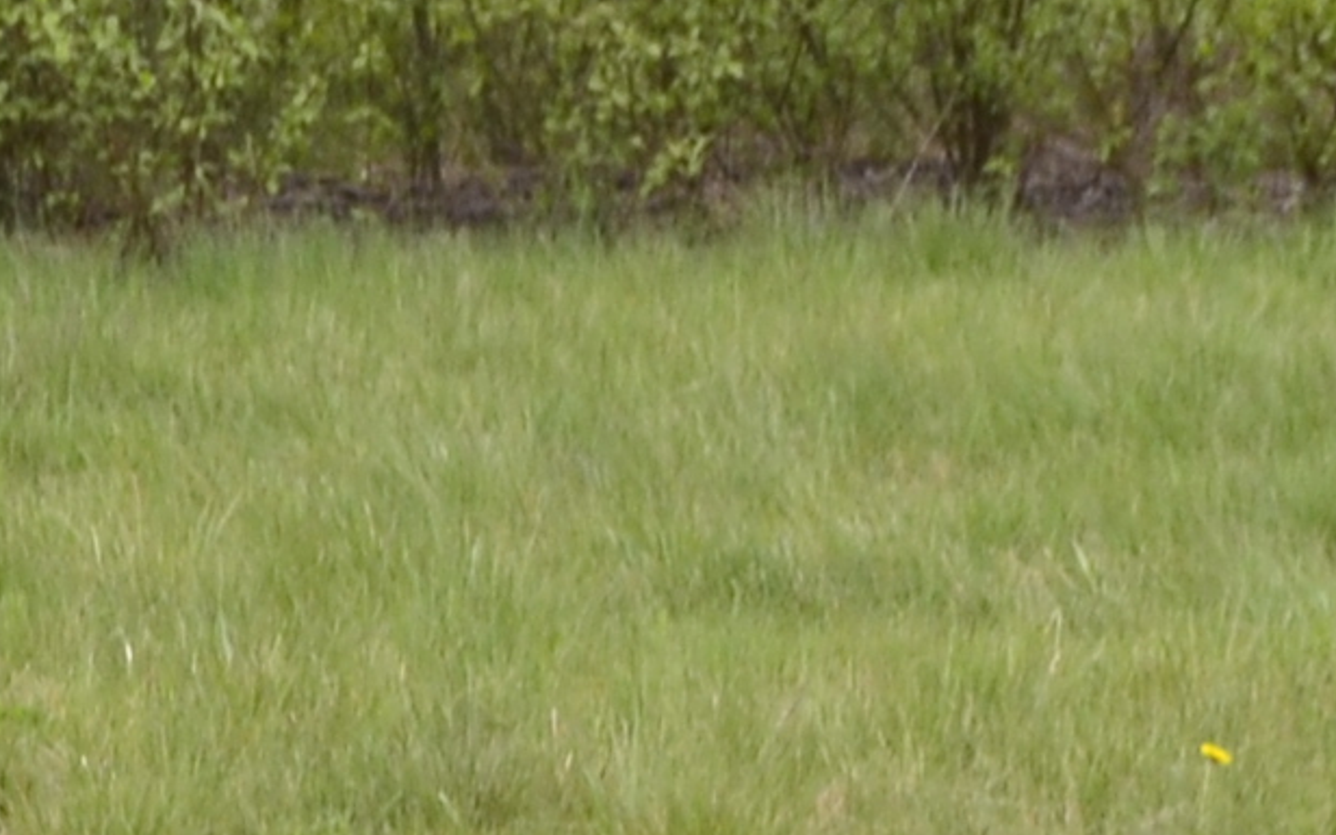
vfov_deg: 5.6
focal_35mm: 223
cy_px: 2125
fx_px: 8120
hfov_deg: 9.4
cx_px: 822
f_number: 9
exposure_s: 1/125
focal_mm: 26
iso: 400
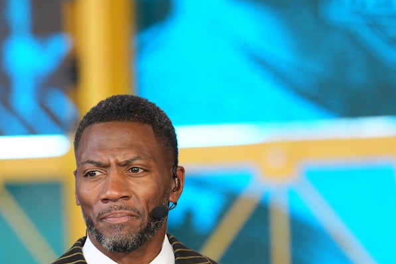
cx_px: 137
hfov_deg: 7.5
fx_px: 3014
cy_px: 324
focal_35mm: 274
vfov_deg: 5.0
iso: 320
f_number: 2.8
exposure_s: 1/400
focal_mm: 109
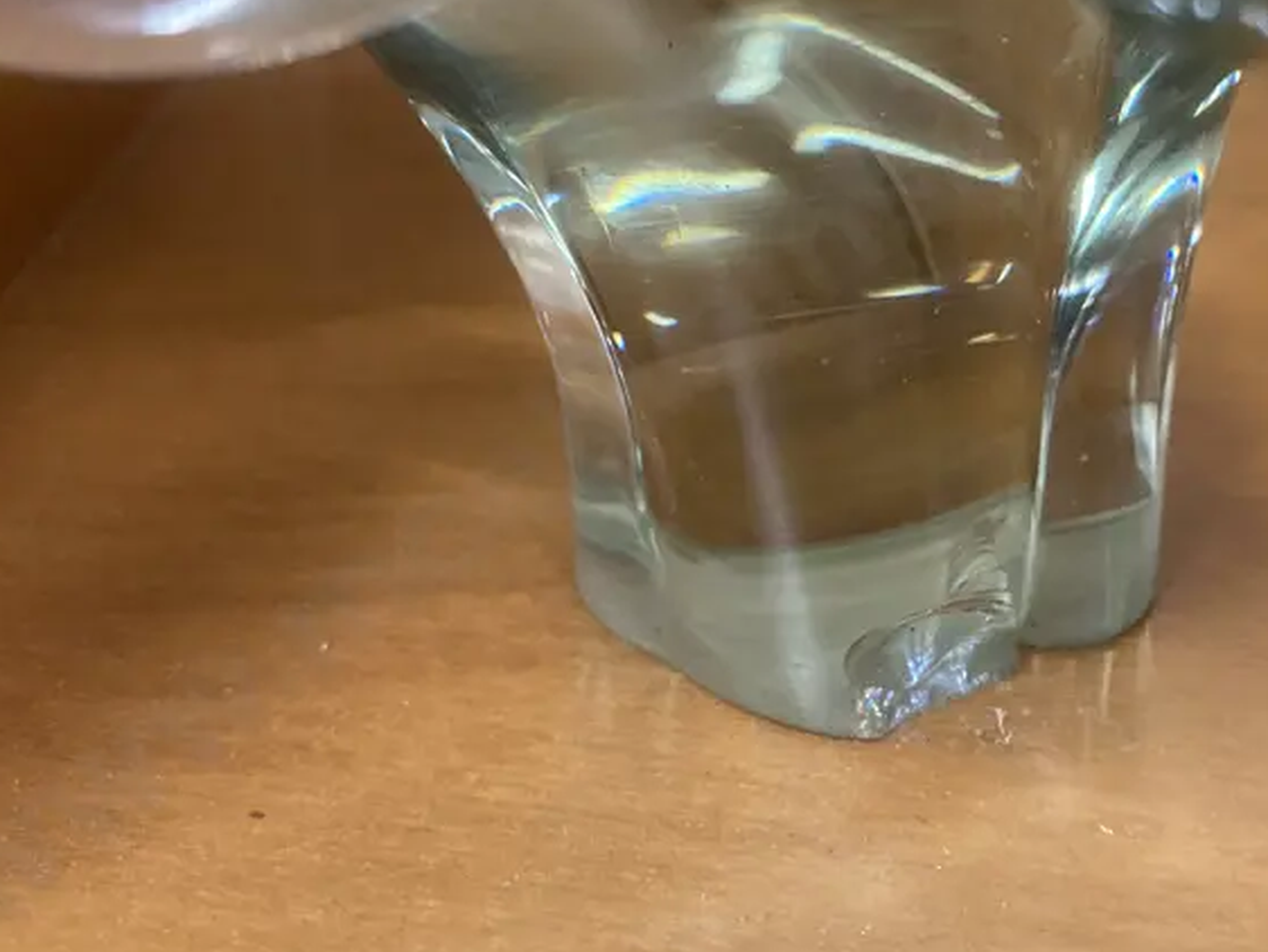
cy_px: 212
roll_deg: -2.0
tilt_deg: -23.0
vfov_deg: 28.1
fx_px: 1869
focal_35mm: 51
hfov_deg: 37.0
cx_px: 878
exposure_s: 1/50
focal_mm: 3.99
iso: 250
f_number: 1.8
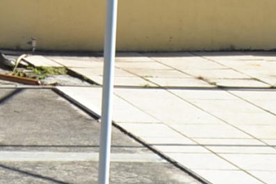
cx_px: -370
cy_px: -198
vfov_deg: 6.5
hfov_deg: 9.1
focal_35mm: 204
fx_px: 1564
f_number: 8
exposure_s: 1/250
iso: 100
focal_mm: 18
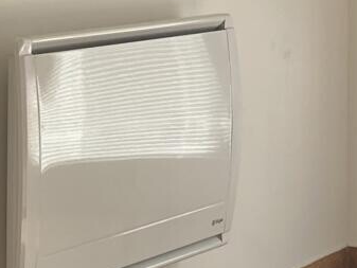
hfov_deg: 12.8
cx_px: 505
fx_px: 1527
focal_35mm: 148
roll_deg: +0.5
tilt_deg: -2.2
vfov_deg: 9.9
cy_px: -68
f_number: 1.8
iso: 32
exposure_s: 1/194
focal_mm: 4.25
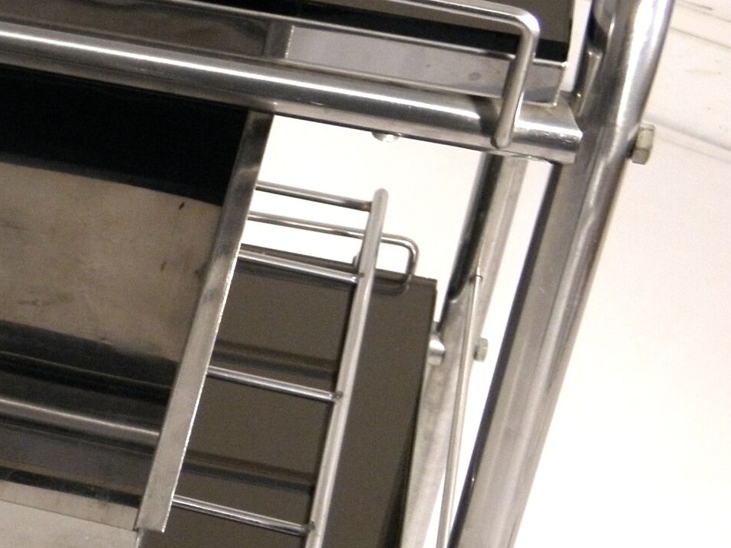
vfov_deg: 13.5
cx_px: -228
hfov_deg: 17.0
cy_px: 397
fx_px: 2302
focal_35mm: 109
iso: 200
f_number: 3.8
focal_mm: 7.5
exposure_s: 1/15
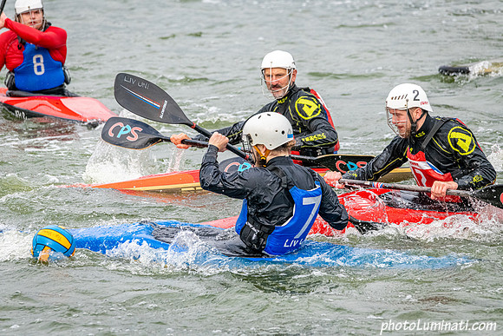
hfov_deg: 6.9
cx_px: 252
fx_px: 4192
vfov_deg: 4.6
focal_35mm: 300
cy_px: 168
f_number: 7.1
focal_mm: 300
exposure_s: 1/2000
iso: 3200
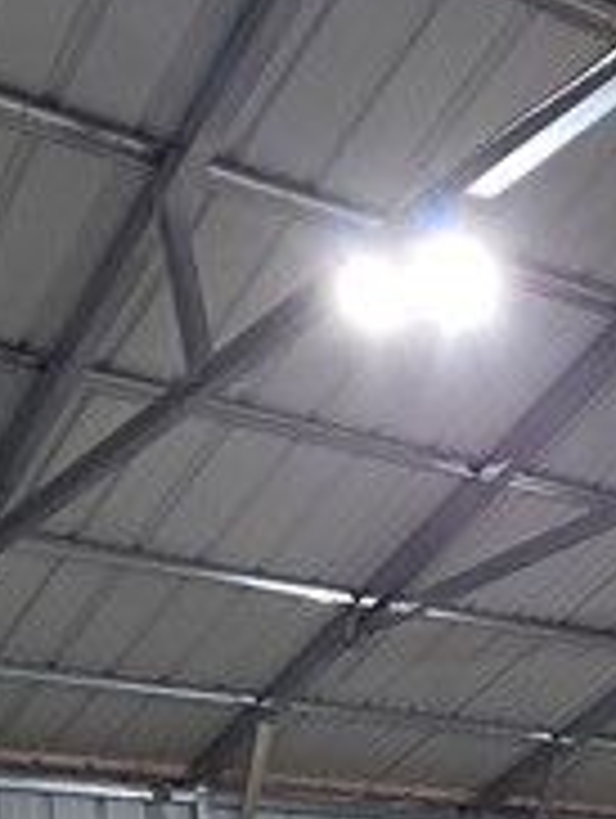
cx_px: 836
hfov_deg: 18.6
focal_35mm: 73
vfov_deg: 21.3
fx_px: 1728
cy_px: 1310
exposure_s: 1/60
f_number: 1.9
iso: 200
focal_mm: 2.2
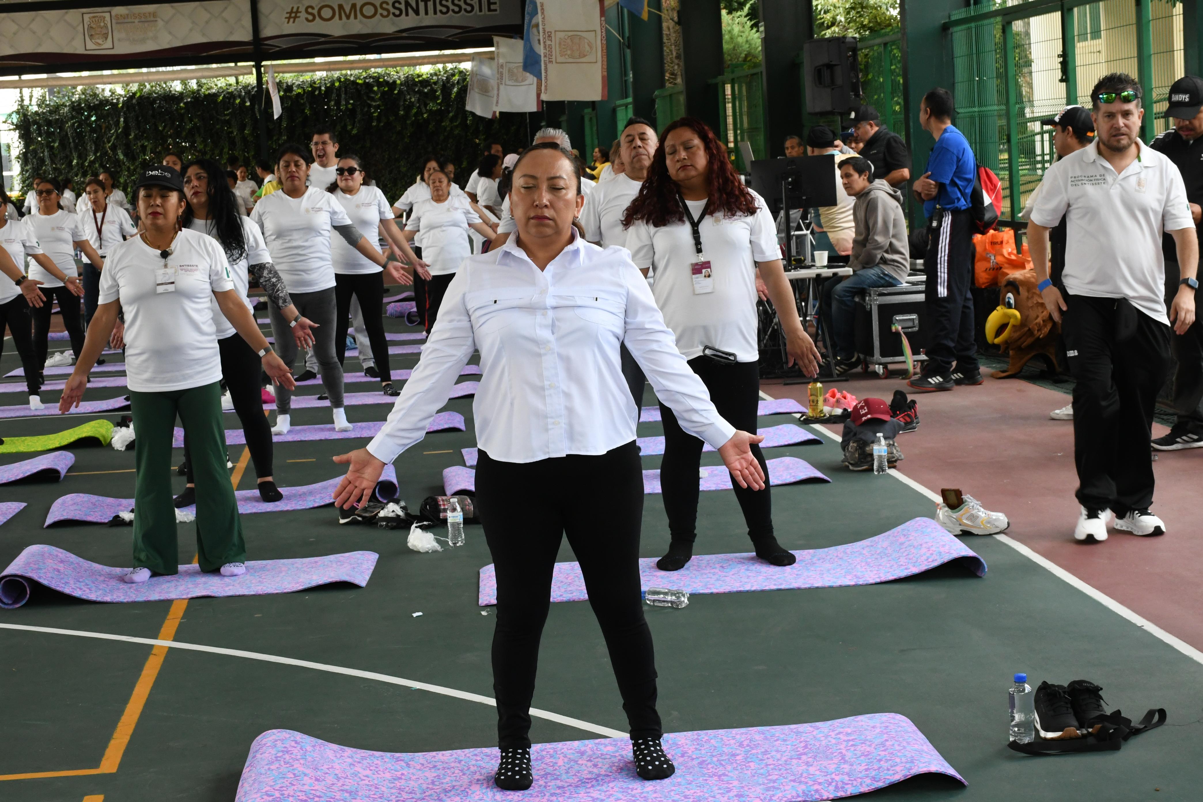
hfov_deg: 30.1
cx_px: 602
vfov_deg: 20.3
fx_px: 2239
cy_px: 401
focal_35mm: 67
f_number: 13
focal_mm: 45
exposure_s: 1/100
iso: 1600
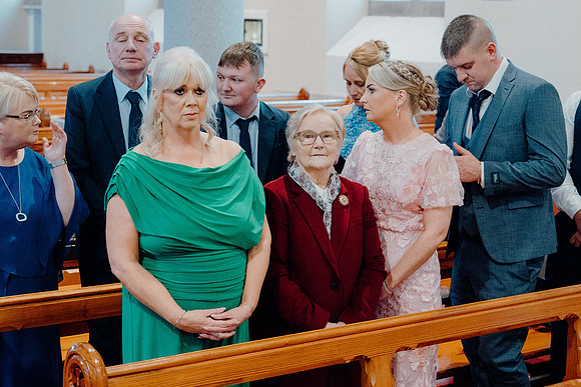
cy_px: 194
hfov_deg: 28.1
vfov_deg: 18.9
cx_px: 290
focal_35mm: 72
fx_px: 1162
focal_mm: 48
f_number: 3.5
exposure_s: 1/200
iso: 5000
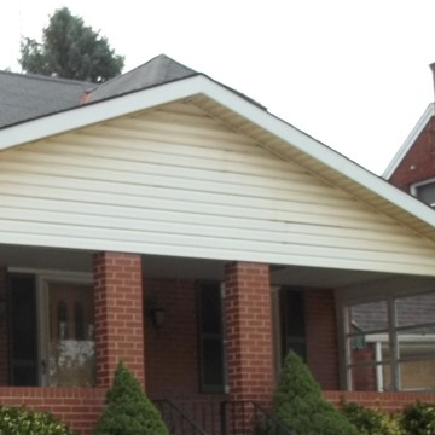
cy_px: 364
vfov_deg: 20.6
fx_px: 1180
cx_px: -68
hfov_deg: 19.8
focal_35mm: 83
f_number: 3.3
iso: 64
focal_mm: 5.9
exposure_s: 1/500
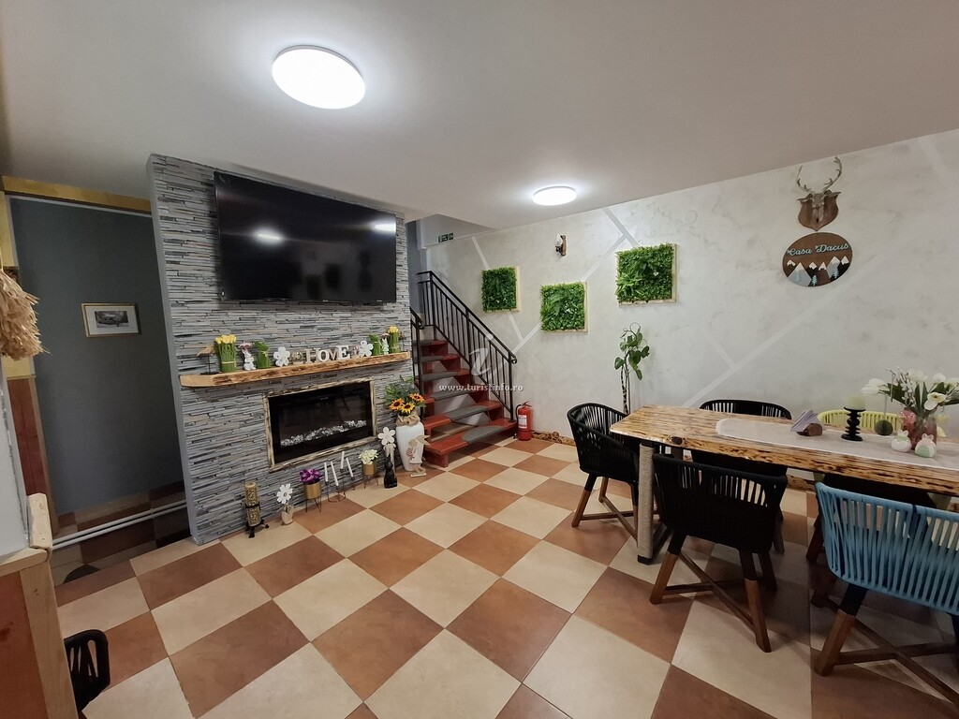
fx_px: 360
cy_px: 360
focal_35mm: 13
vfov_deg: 89.9
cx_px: 480
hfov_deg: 106.2
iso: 200
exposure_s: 1/50
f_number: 2.2
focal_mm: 1.74
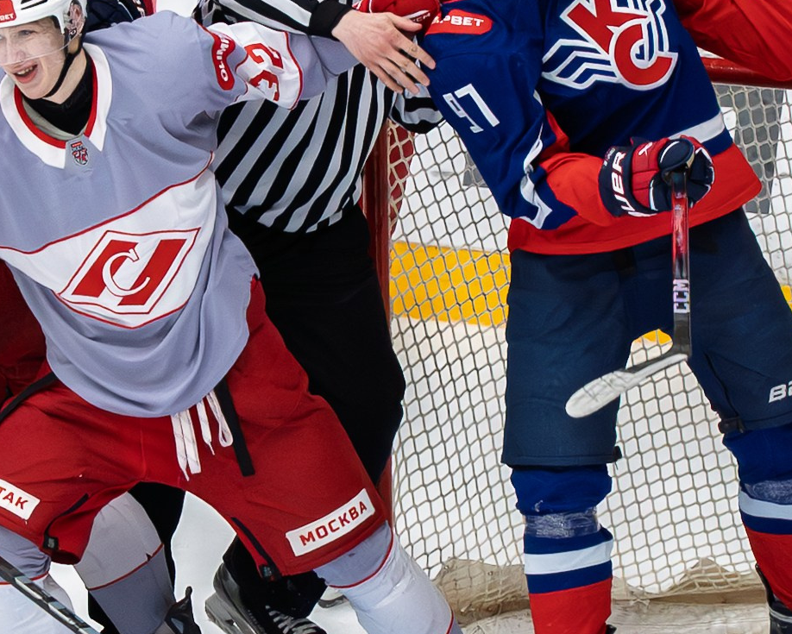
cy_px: 324
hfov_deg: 2.6
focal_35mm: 733
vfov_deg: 2.1
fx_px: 17187
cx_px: 272
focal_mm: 120
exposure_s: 1/1000
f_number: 5.6
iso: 2500
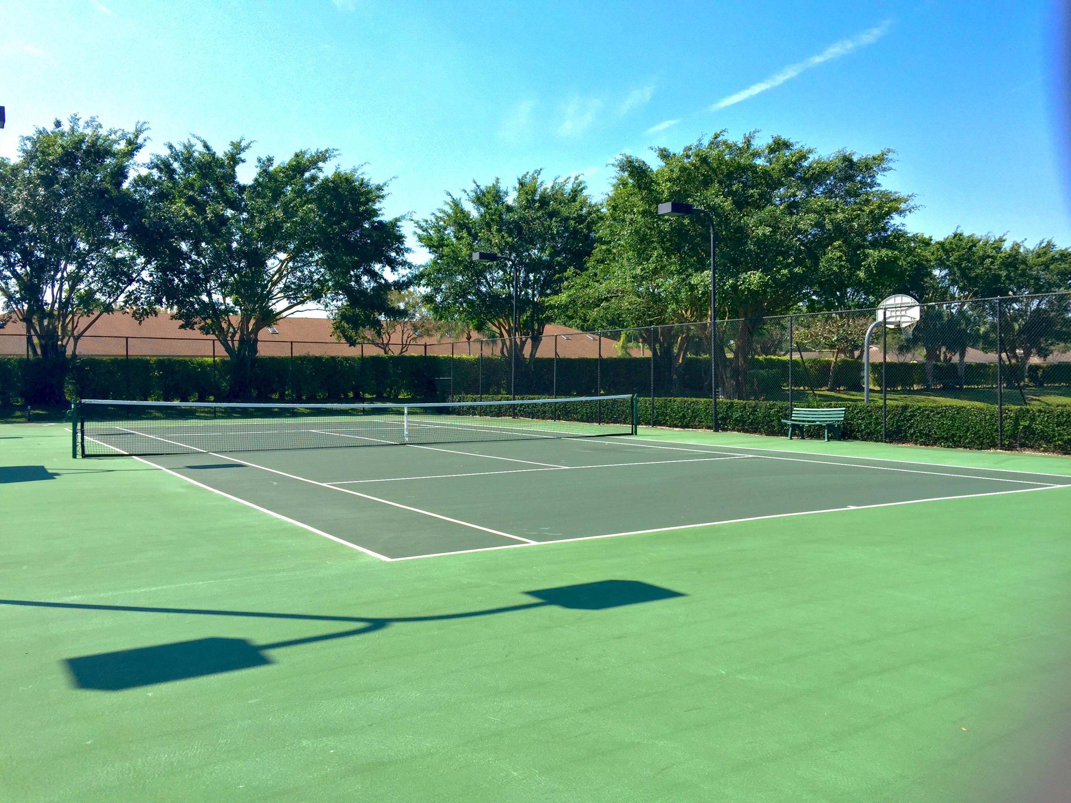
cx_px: 536
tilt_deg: -0.6
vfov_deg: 48.2
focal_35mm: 29
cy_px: 402
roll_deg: -0.8
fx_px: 897
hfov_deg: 61.7
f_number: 2.2
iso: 32
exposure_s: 1/1522
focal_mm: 4.15
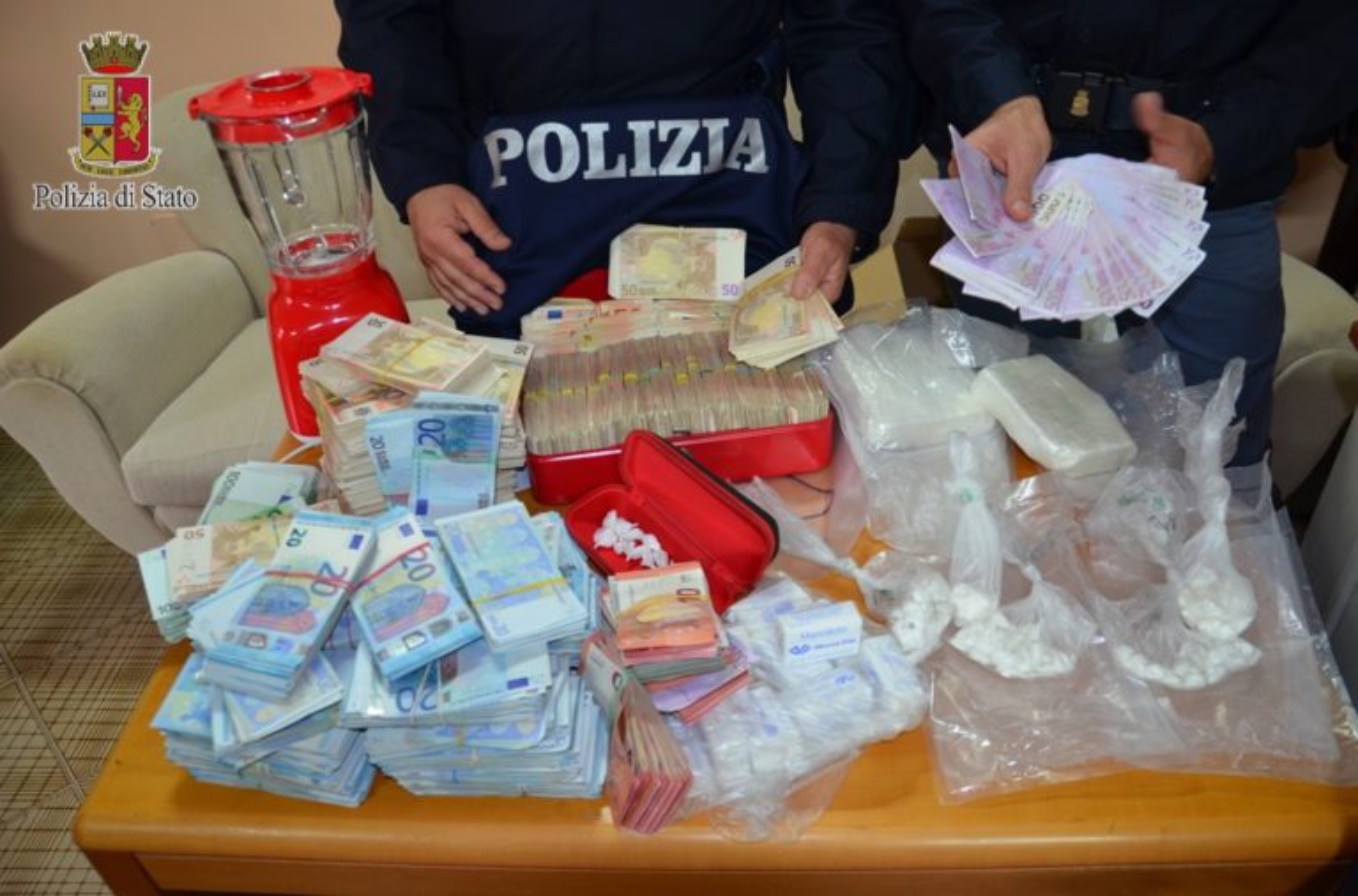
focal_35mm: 27
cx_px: 679
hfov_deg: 67.5
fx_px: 1015
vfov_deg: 47.6
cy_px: 448
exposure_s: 1/60
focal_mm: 18
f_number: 3.5
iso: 720
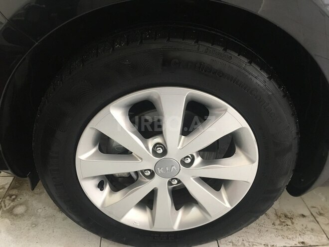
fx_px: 276
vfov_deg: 48.2
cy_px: 124
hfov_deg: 61.7
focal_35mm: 29
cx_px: 164
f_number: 2.2
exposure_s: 1/33
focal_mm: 4.15
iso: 160
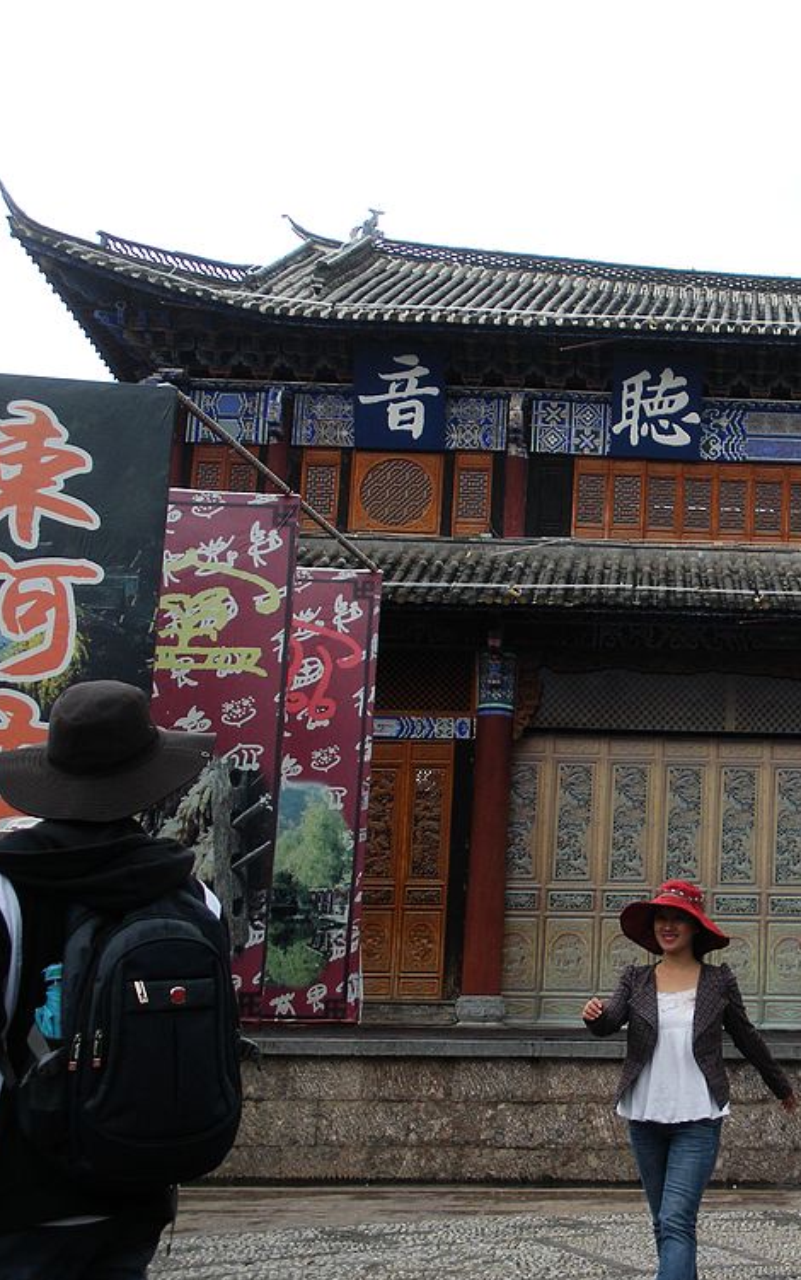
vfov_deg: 38.9
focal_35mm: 52
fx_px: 1815
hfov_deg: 23.7
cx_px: 832
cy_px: 637
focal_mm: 6.3
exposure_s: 1/358
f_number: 3.5
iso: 64
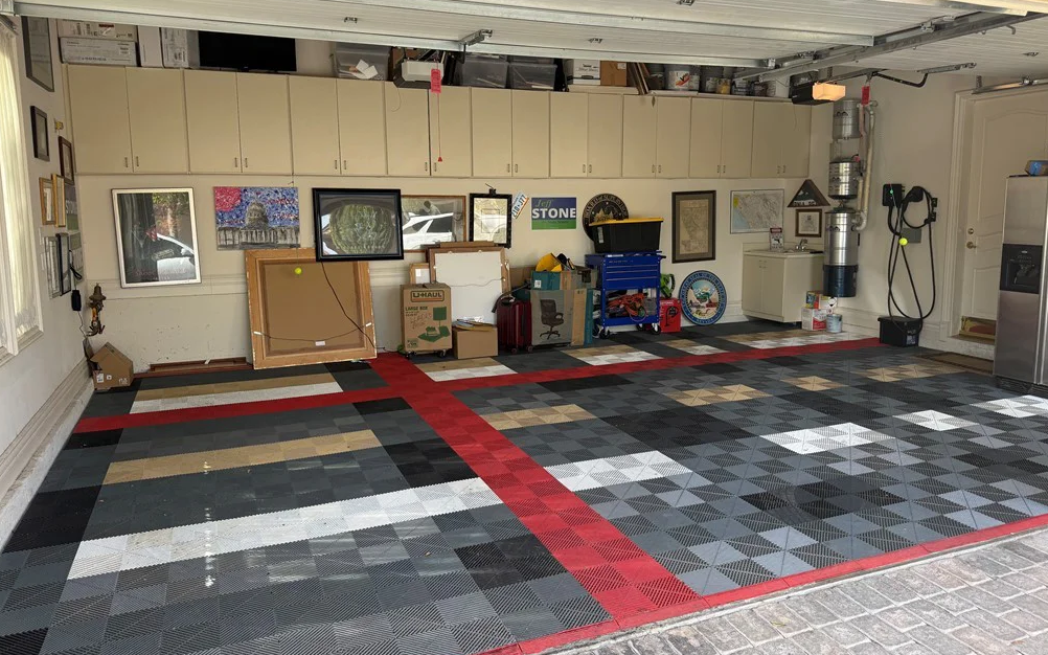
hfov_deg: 70.4
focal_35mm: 26
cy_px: 298
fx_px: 743
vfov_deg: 47.5
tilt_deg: -7.0
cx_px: 525
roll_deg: +0.8
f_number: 1.78
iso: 100
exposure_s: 1/598
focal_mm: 6.76
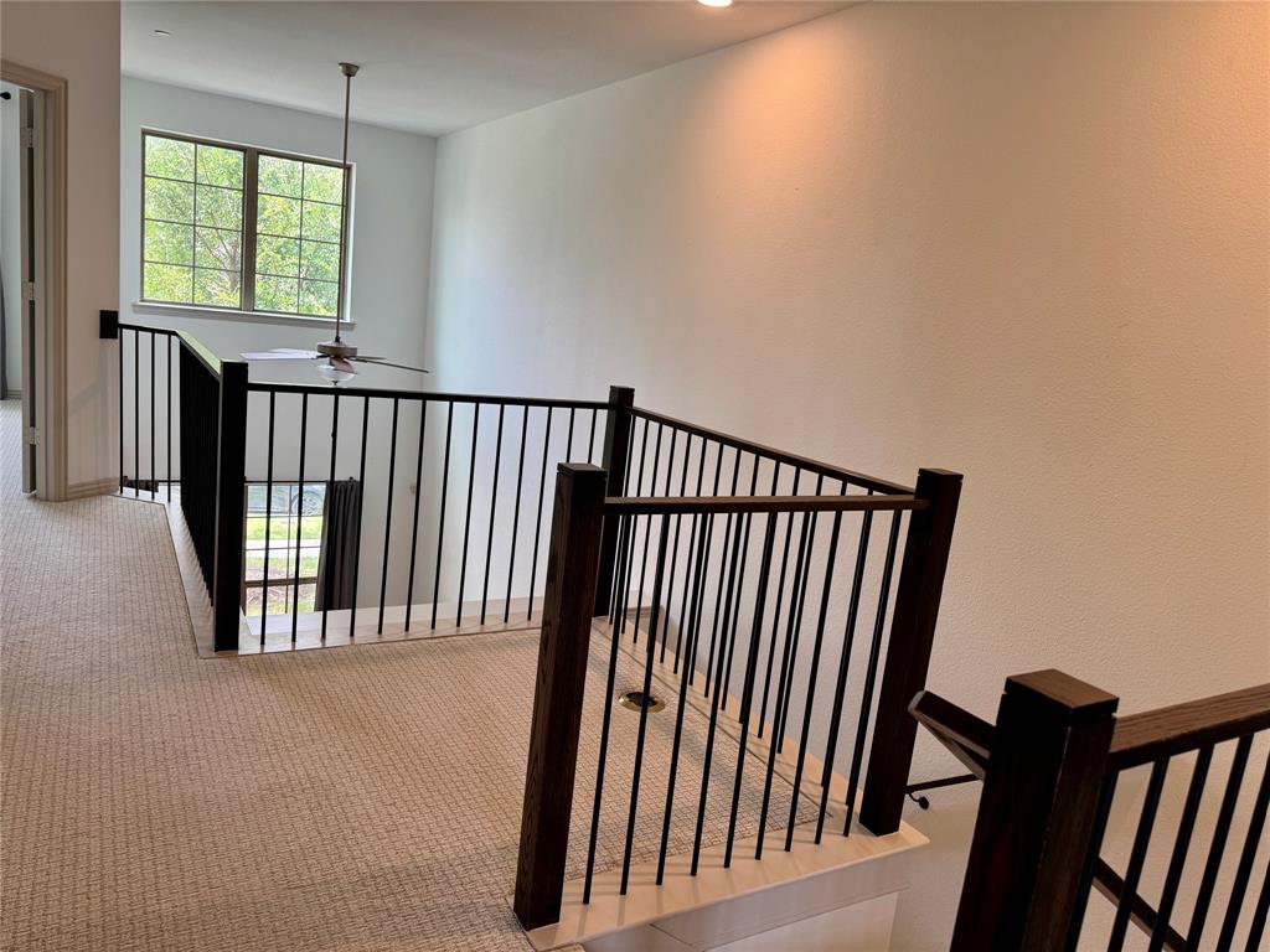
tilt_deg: -11.0
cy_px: 476
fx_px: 881
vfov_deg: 56.8
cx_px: 635
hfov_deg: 71.6
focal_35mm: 24
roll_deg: -6.4
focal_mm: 6.76
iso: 80
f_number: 1.78
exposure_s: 1/120
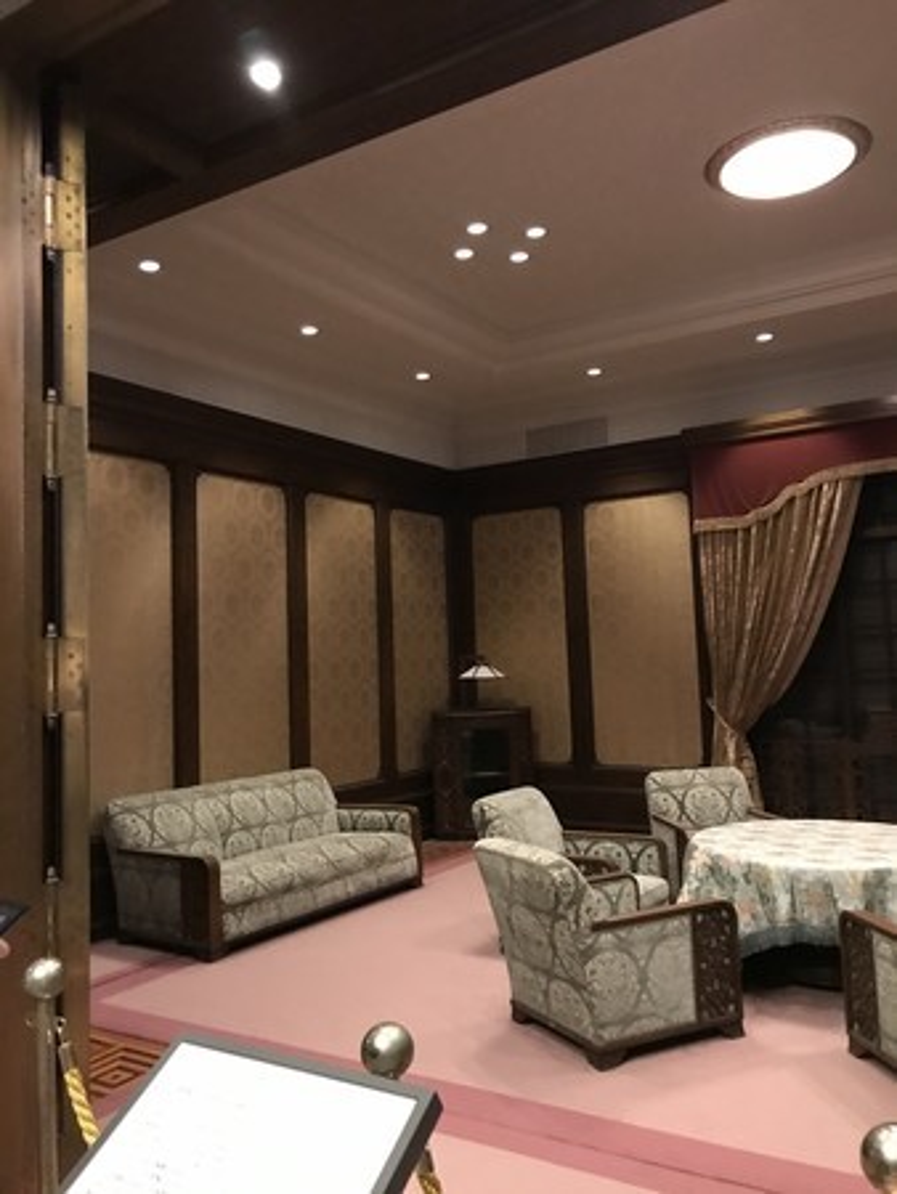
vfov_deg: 63.4
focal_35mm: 28
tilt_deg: +5.0
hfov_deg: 49.8
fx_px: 966
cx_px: 448
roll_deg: +1.6
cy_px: 597
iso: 100
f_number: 1.8
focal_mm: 3.99
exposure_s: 1/5
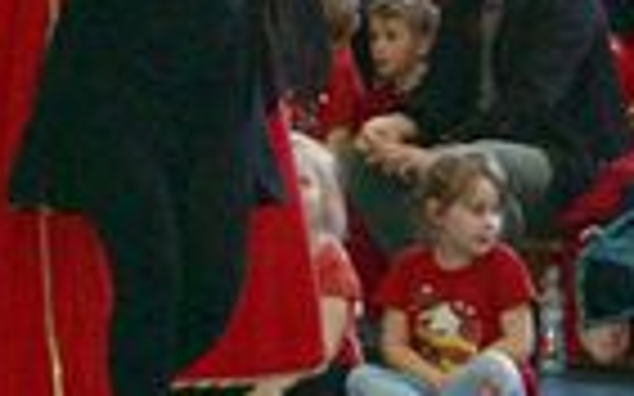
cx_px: 913
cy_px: 32
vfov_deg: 4.1
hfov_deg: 6.4
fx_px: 5580
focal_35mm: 323
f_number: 5.6
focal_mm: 35
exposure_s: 1/60
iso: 400
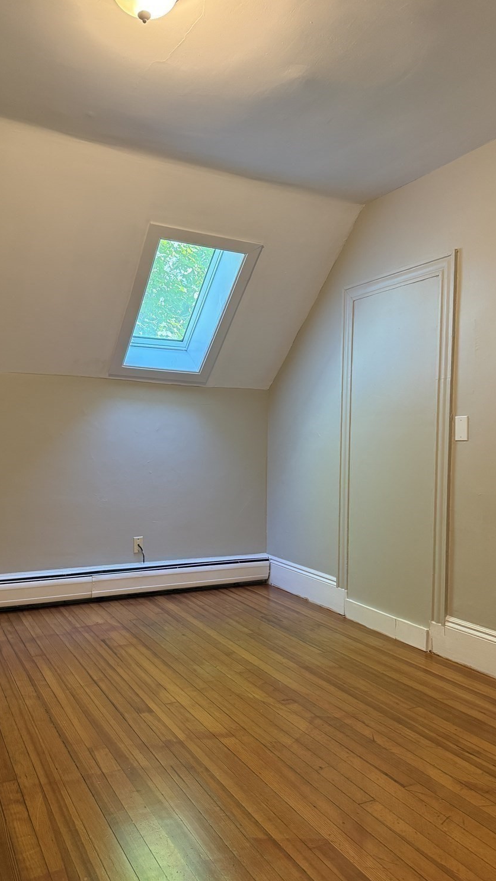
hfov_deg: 42.9
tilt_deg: -2.5
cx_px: 225
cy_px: 451
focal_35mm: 27
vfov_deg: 69.8
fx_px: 631
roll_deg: -2.0
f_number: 1.78
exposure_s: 1/60
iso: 400
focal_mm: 6.76
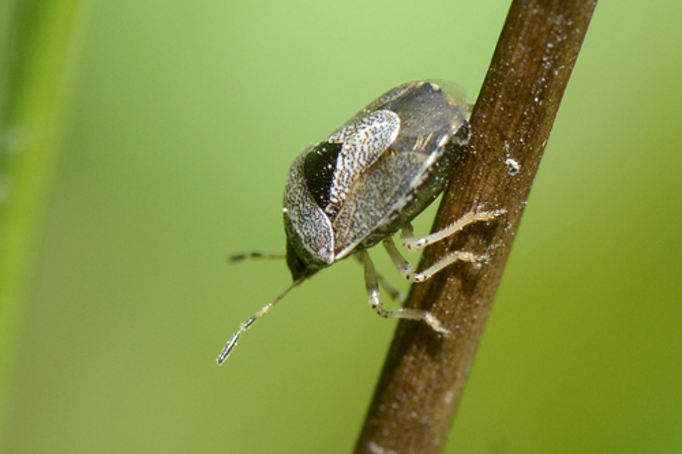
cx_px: 341
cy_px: 227
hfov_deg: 19.5
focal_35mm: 105
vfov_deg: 13.0
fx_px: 1988
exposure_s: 1/400
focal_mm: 105
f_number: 10
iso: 500
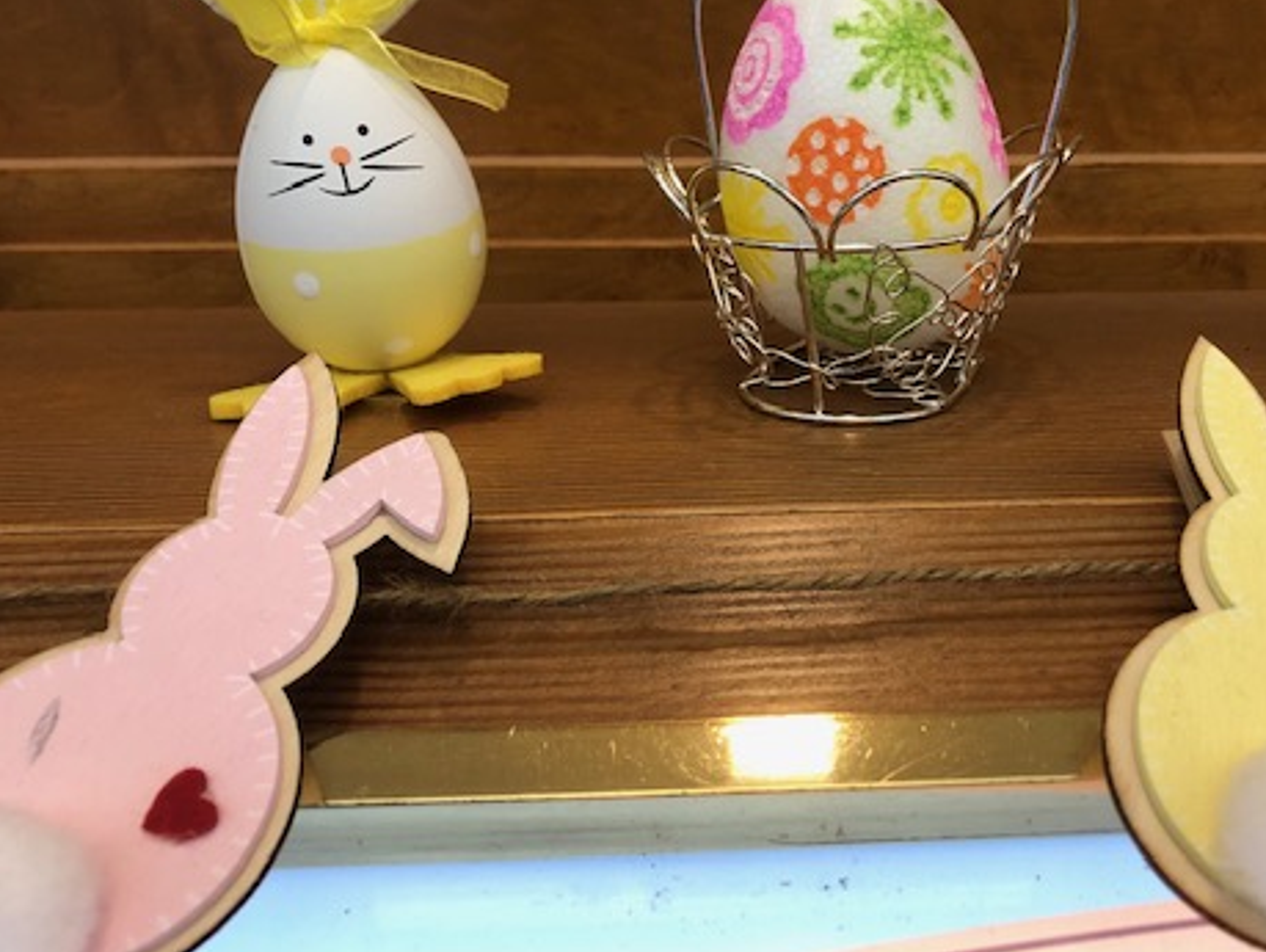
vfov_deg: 36.4
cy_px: 298
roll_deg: -0.3
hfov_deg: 47.1
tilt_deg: -12.4
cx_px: 833
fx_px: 1427
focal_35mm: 39
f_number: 1.8
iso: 40
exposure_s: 1/20
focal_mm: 4
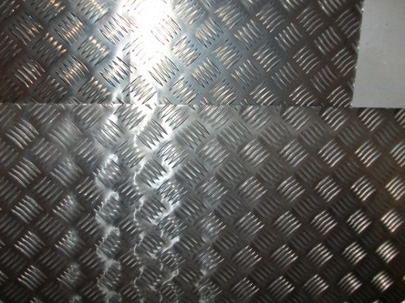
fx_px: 421
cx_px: 188
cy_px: 142
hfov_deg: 51.3
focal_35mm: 36
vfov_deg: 39.6
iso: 125
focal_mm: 5.7
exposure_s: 1/40
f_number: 2.9
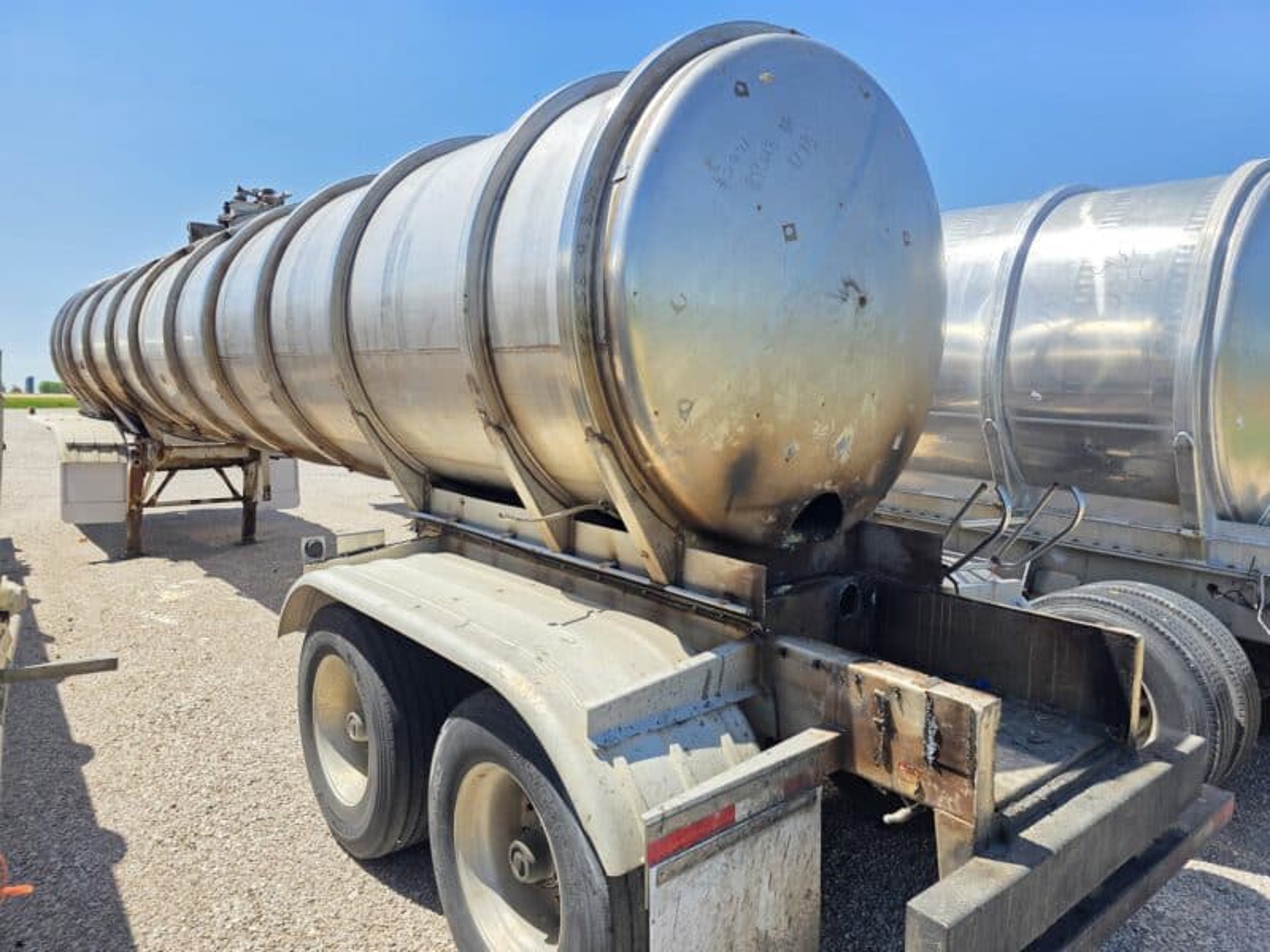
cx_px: 635
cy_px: 476
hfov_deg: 73.9
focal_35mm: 23
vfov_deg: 58.9
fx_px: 844
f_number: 1.7
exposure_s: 1/4434
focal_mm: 6.3
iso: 80
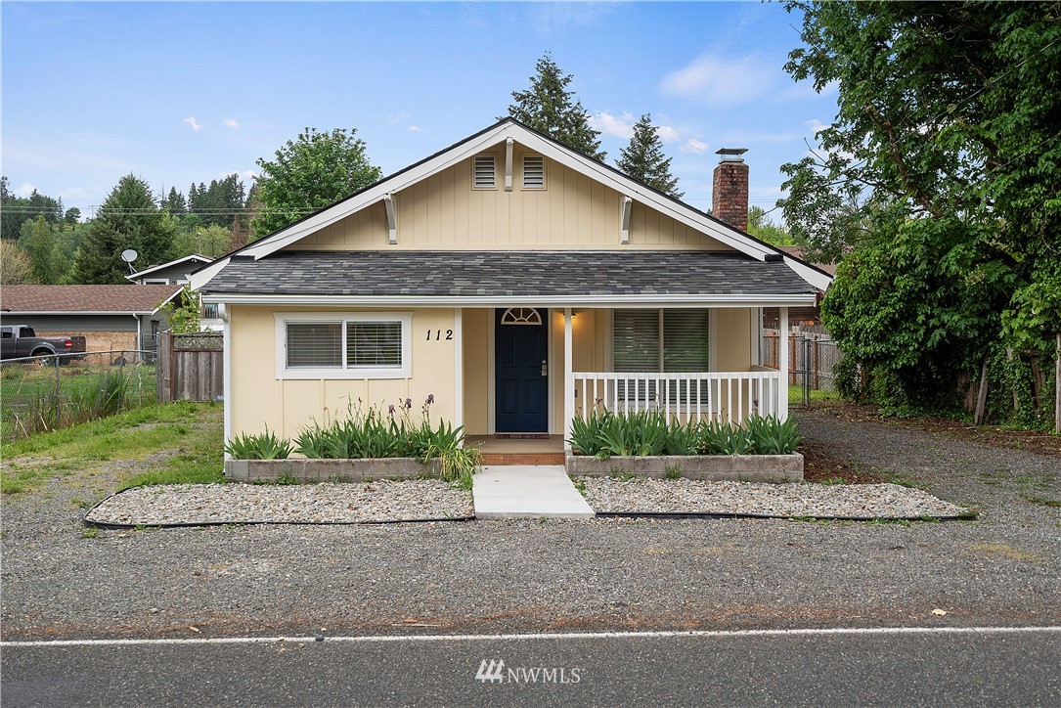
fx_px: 1032
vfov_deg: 37.9
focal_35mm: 35
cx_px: 530
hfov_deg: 54.4
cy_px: 354
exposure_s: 1/100
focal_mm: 35
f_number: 6.3
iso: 100
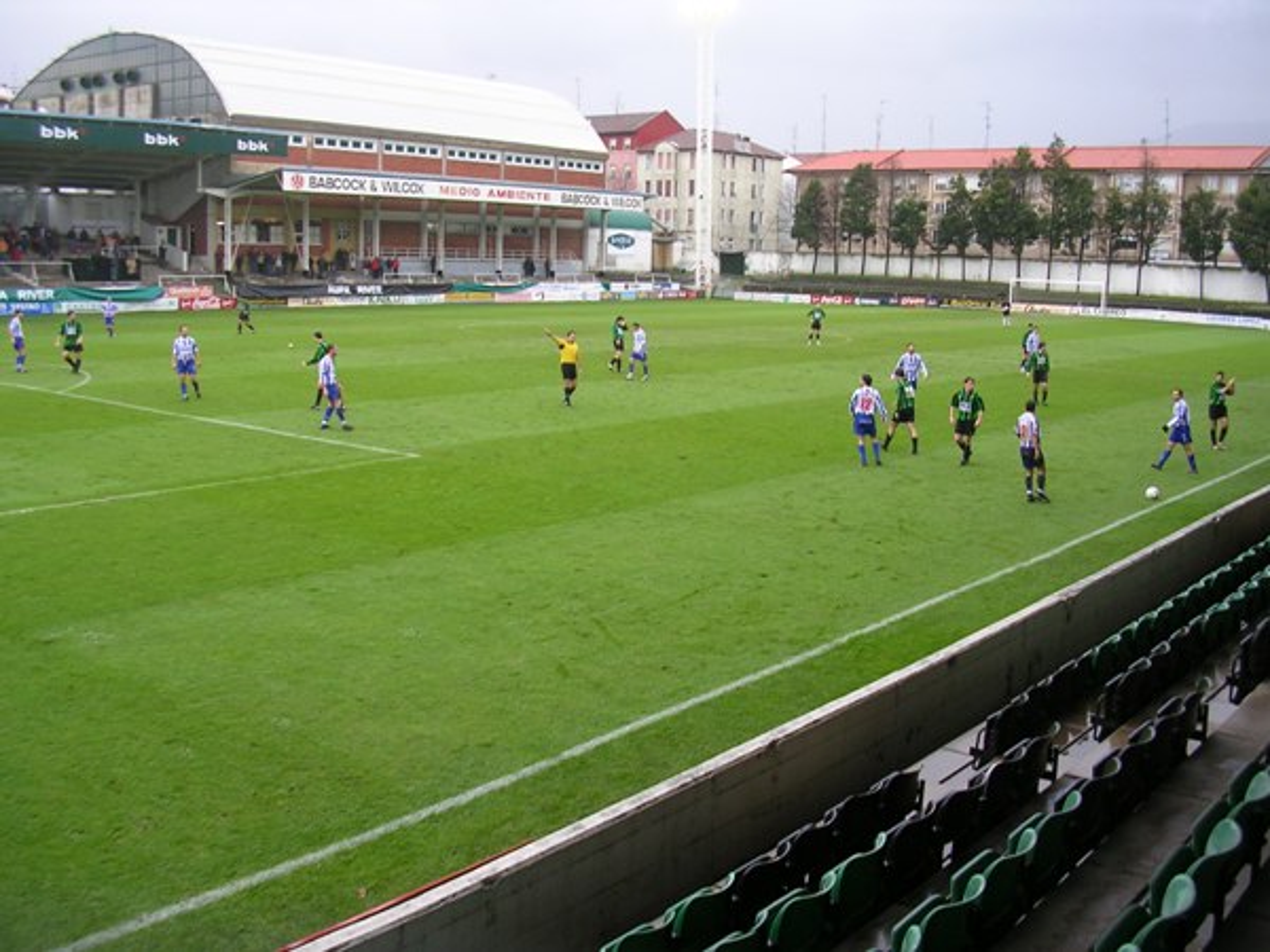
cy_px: 476
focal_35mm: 38
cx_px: 635
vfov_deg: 37.7
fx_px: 1394
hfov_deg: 49.0
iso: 50
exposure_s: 1/35.4
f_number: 2.8
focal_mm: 5.8
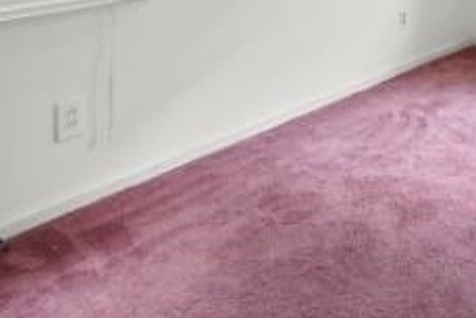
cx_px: 477
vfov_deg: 24.7
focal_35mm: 44
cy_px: -139
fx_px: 582
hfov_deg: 39.2
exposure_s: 1/25
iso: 400
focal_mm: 14
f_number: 6.3
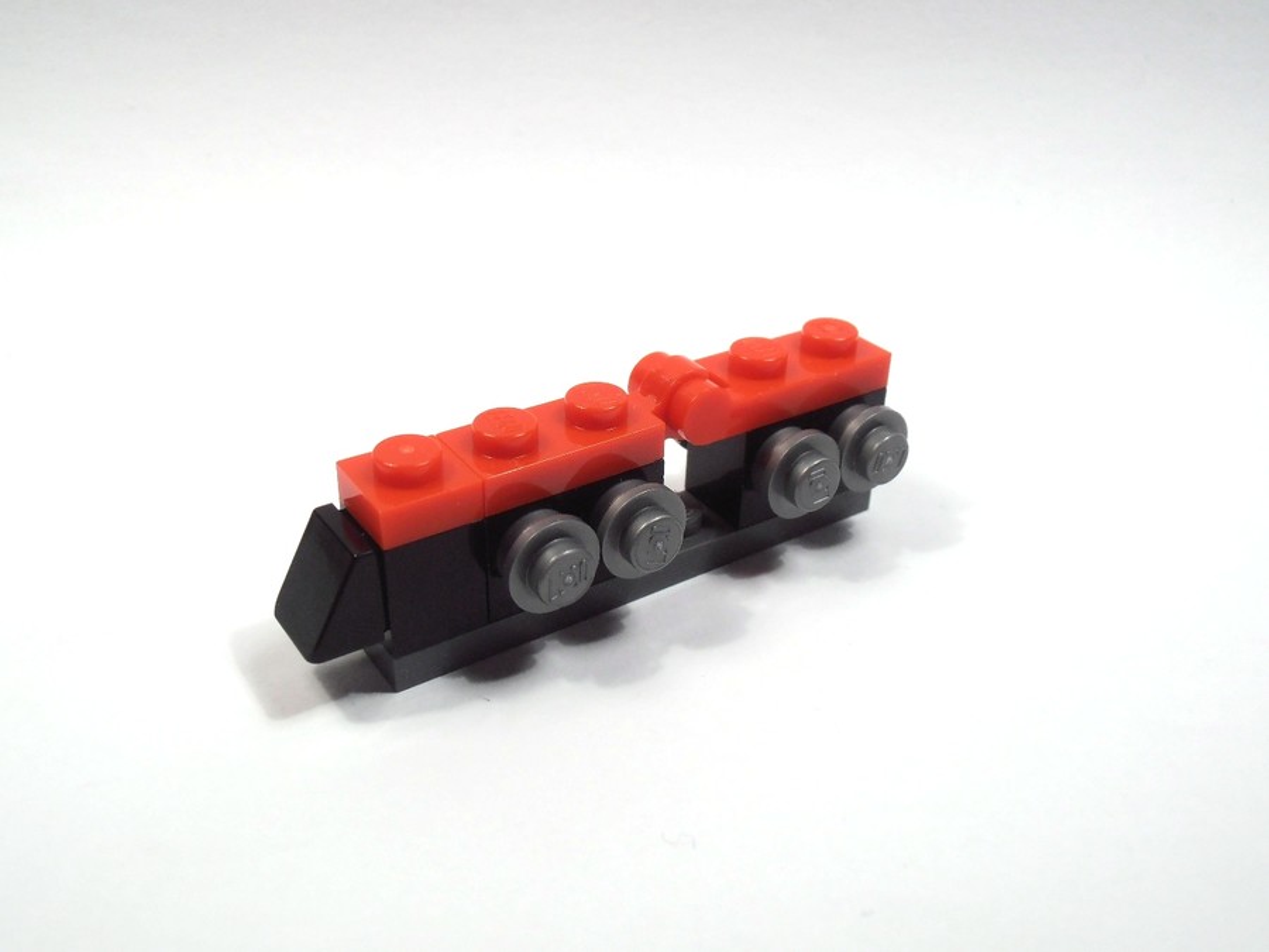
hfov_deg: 50.1
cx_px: 634
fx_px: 1356
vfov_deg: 38.7
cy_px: 476
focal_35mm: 37
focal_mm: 6.61
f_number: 3.9
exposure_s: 1/80
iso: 80
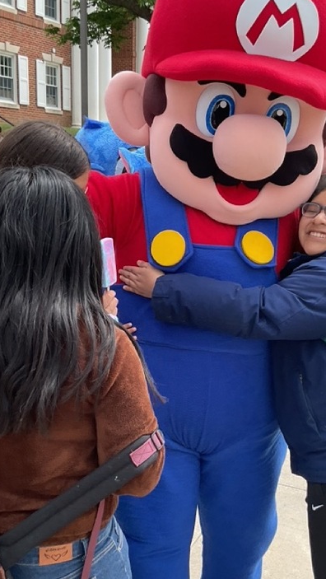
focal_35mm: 46
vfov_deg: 44.6
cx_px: 188
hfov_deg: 26.0
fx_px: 706
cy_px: 303
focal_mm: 3
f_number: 1.8
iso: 16
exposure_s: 1/446
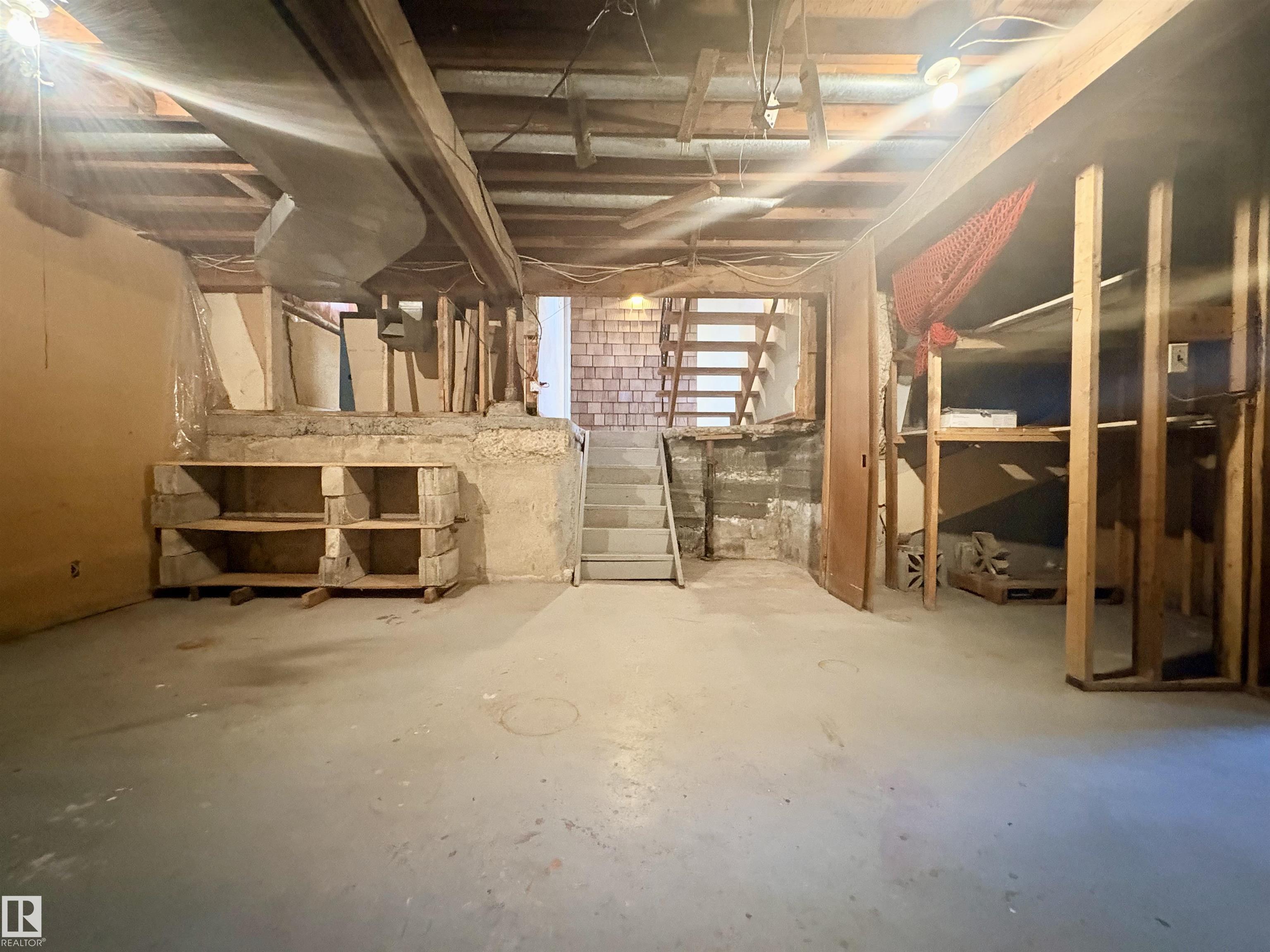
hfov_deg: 102.1
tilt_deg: -0.8
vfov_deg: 85.7
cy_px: 476
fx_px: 514
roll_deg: +0.2
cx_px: 635
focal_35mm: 14
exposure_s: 1/30
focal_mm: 2.22
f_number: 2.2
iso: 1000
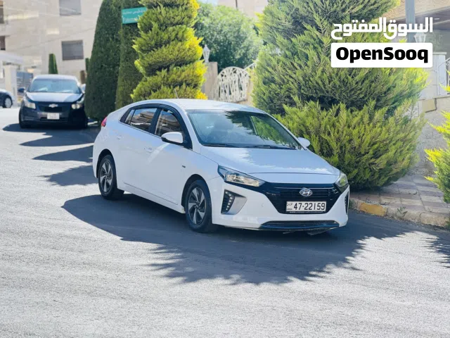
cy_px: 169
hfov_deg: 25.3
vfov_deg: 19.1
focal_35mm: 77
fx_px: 1001
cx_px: 225
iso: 25
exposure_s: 1/286
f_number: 2.8
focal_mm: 9
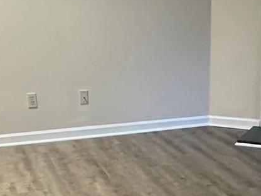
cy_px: 172
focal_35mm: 69
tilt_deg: -19.4
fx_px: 520
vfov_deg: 20.9
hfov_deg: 27.8
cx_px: 192
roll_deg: -0.9
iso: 800
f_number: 2.2
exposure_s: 1/40
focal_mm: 2.22
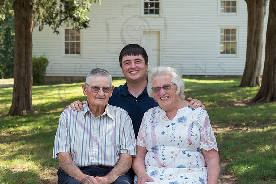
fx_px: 652
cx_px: 138
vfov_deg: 16.1
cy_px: 92
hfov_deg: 23.9
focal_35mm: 85
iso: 500
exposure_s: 1/200
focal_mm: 85
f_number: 8
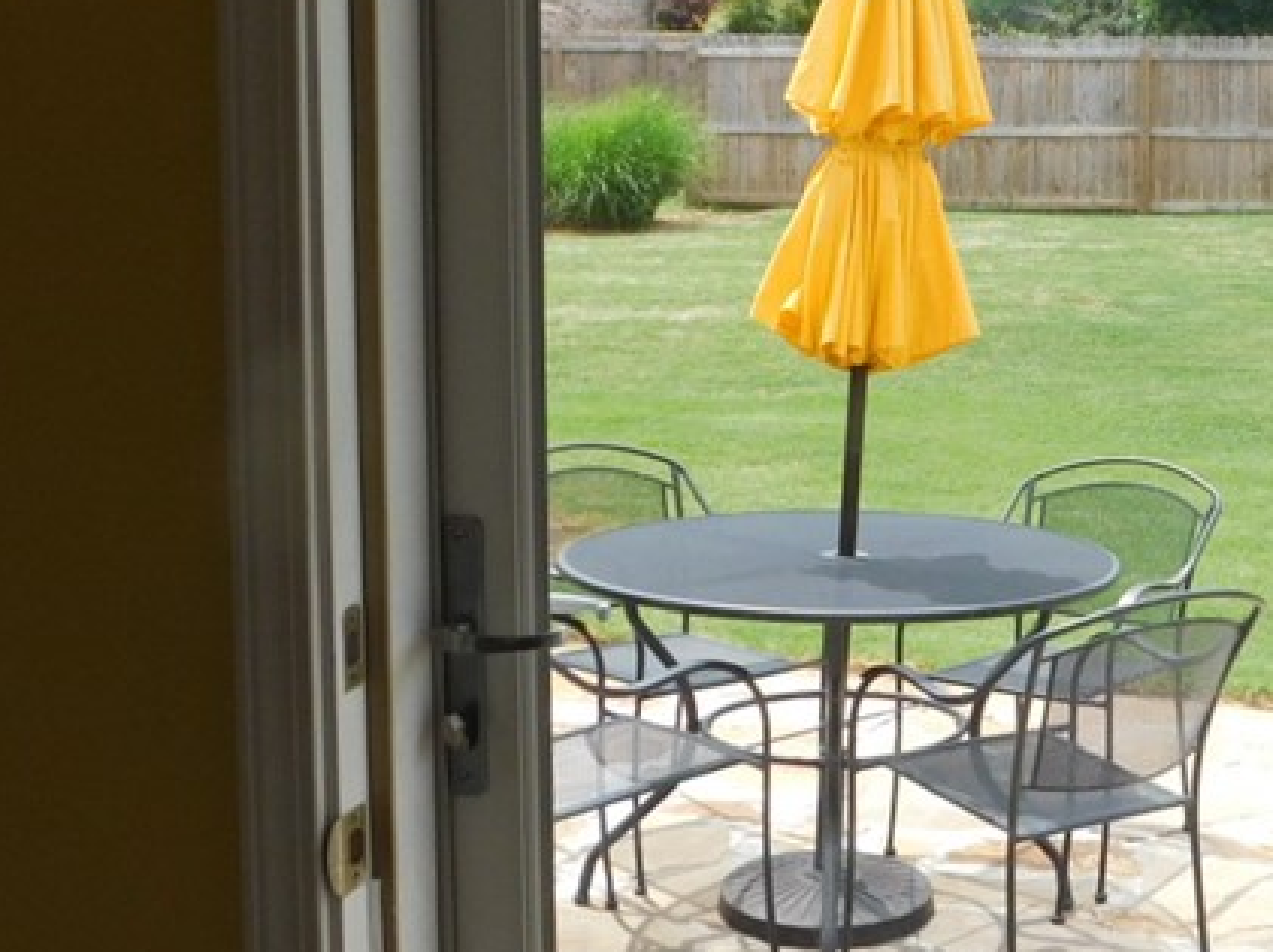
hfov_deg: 33.0
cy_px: 296
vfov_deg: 25.9
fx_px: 2058
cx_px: 1095
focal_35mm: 56
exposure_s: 1/1000
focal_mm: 4
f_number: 3
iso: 125
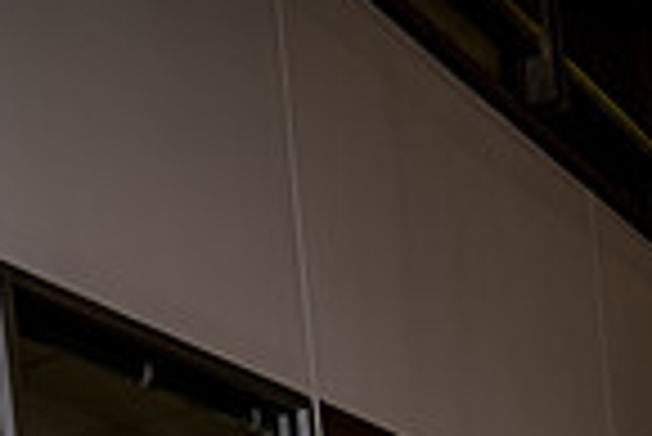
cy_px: 989
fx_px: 1795
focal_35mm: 99
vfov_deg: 11.7
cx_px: 652
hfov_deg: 20.0
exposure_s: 1/125
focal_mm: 32
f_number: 5.6
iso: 125
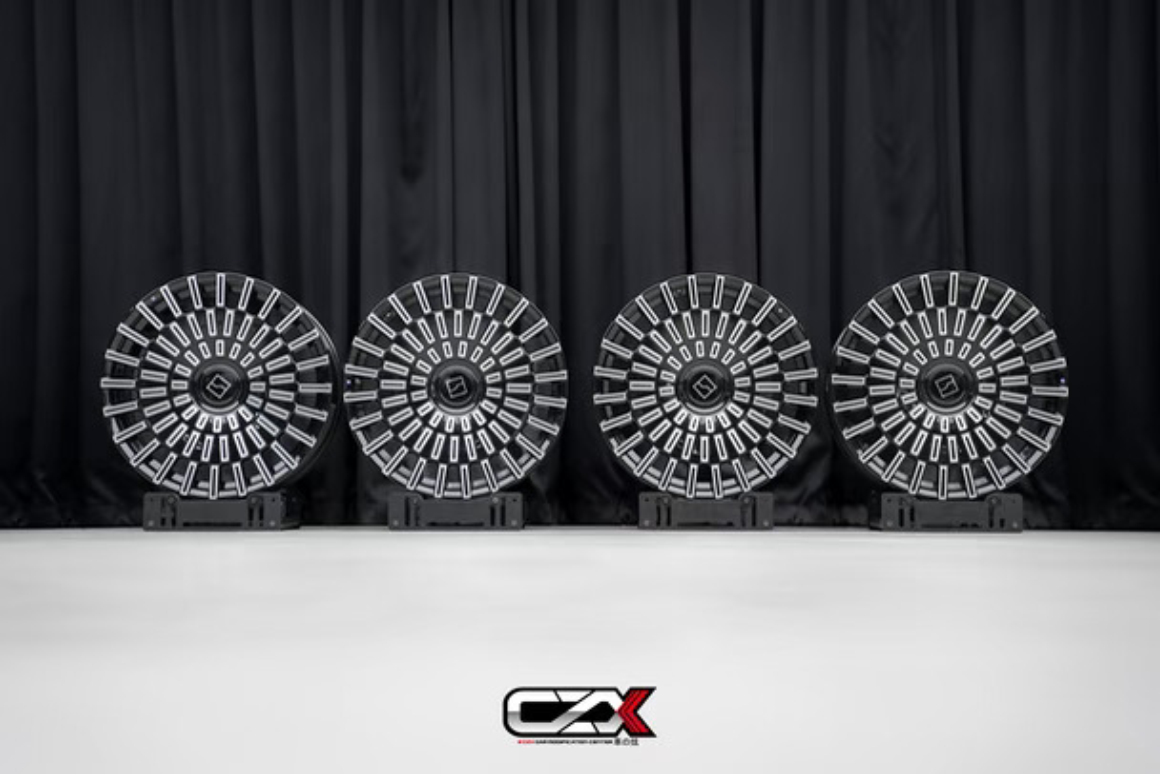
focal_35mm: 62
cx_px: 580
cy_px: 387
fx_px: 1999
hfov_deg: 32.4
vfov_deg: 21.9
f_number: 2.8
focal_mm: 62
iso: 320
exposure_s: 1/200
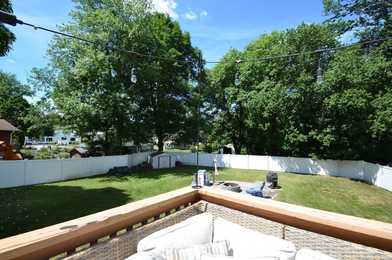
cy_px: 130
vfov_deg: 77.1
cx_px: 196
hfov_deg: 100.5
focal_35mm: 15
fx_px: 163
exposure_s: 1/250
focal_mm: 10
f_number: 8
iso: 200
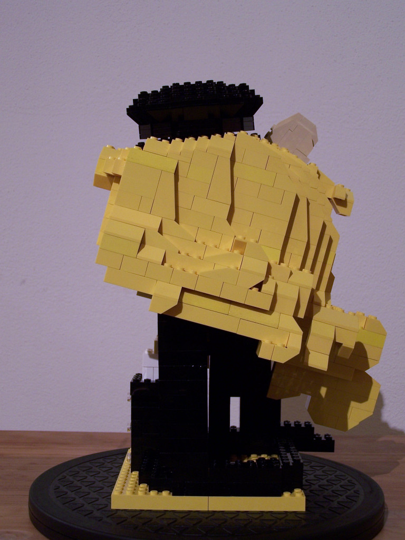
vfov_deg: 34.3
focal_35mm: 56
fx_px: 874
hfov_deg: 26.1
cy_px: 270
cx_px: 202
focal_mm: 9.3
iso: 80
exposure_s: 1/3
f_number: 3.1
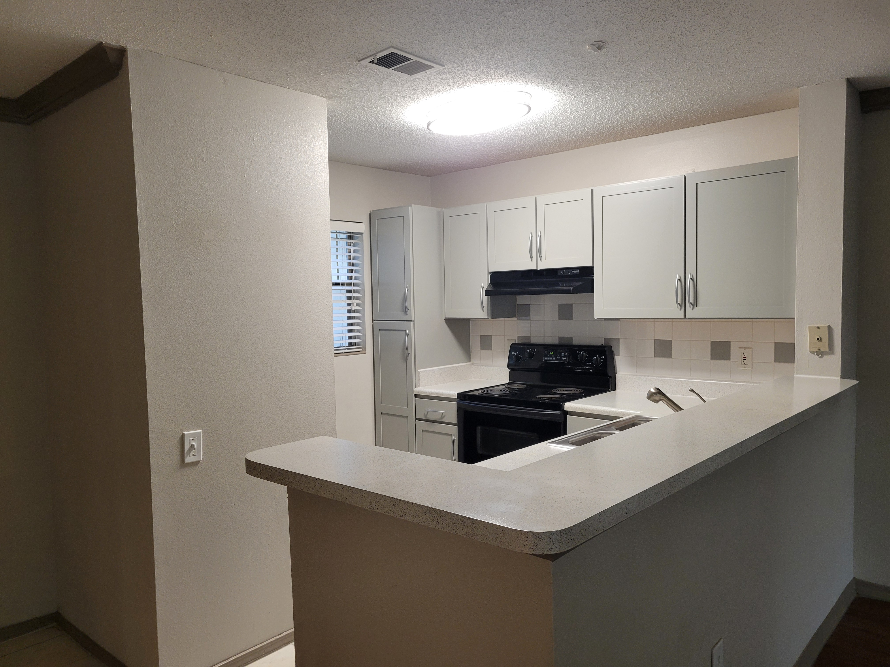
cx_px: 445
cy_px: 334
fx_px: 668
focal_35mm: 26
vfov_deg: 53.1
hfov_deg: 67.3
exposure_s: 1/60
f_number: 1.8
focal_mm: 5.4
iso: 200
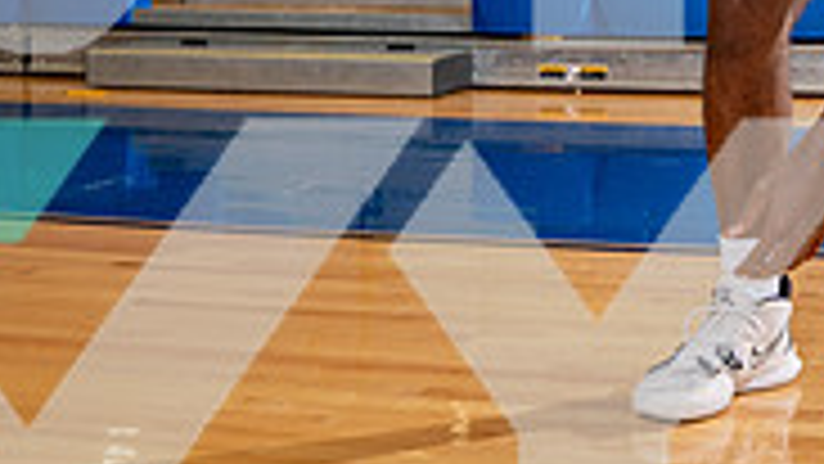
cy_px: -187
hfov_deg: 24.6
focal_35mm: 83
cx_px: 797
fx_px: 1814
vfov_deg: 13.9
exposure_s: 1/250
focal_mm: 25
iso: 400
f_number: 5.6
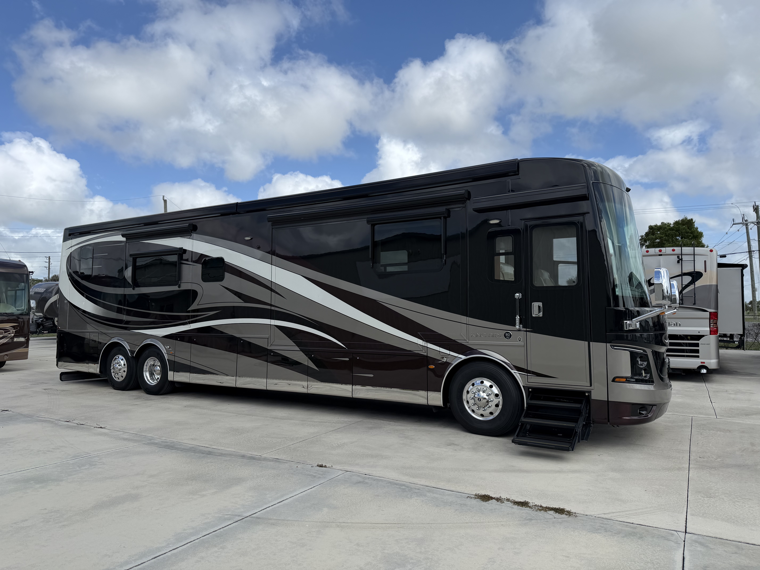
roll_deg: +0.4
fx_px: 527
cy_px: 285
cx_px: 380
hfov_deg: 71.6
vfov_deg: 56.8
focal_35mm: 24
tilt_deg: +2.3
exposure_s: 1/6173
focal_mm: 6.76
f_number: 1.78
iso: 80
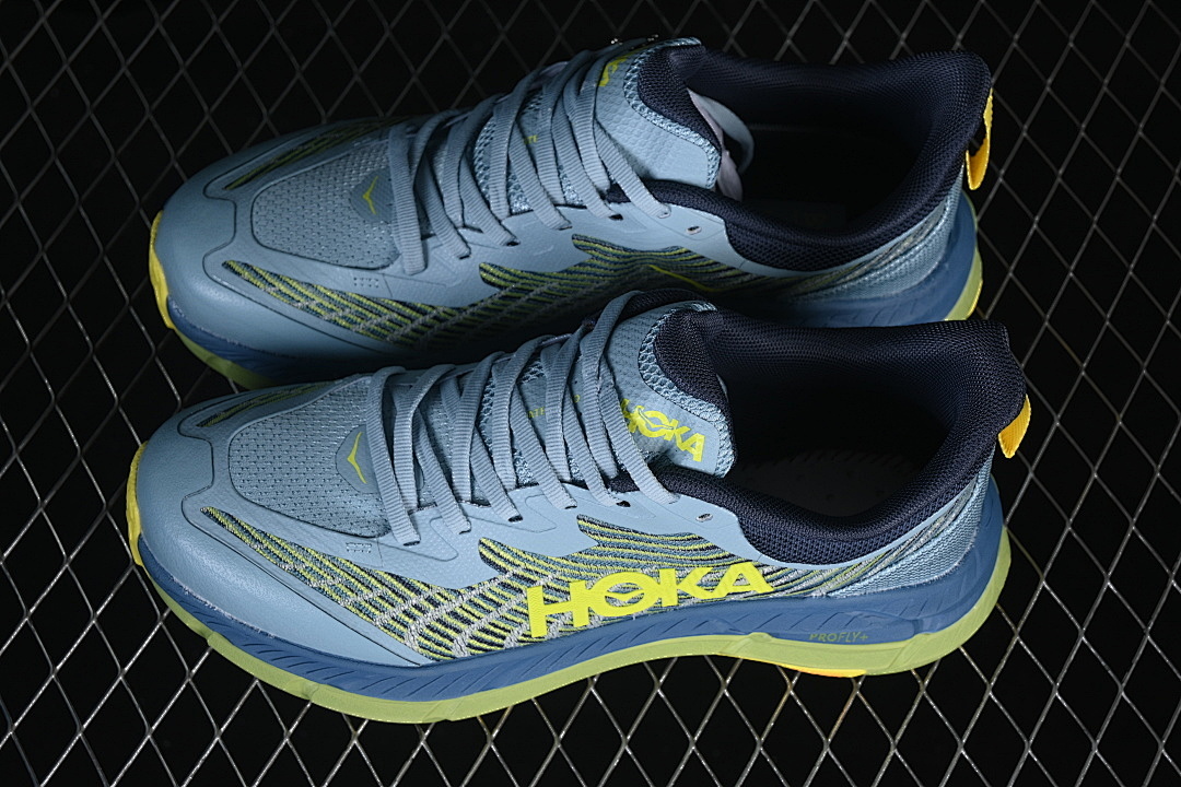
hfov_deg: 27.0
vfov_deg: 18.2
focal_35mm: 75
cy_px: 394
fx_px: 2460
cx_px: 590
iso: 160
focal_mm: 50
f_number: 7.1
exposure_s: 1/80
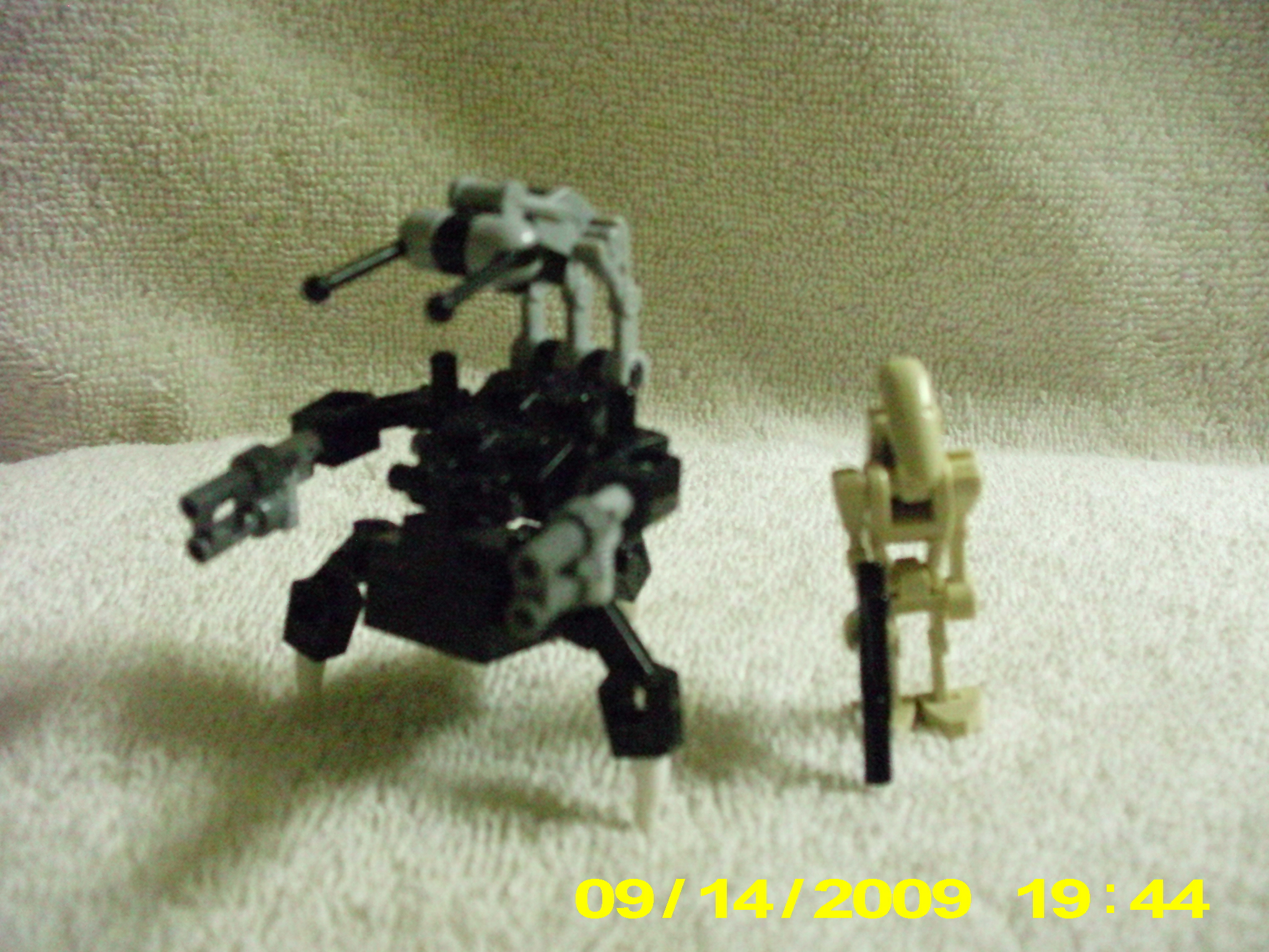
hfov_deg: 49.0
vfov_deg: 37.7
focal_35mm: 38
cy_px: 476
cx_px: 634
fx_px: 1393
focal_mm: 6.3
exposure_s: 1/19
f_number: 3.1
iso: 1600
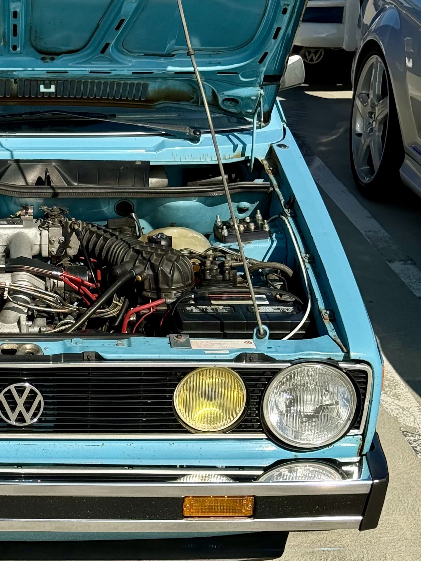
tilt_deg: -15.3
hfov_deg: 15.6
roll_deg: -0.1
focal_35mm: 93
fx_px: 1508
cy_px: 212
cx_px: 15
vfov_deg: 21.0
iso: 100
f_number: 1.78
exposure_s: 1/2865
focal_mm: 6.76
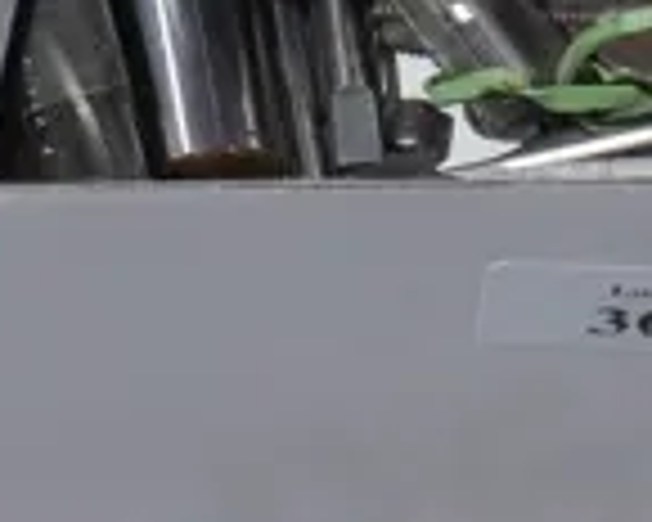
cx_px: 922
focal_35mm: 330
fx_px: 6368
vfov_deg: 4.7
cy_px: 194
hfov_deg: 5.8
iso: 500
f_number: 5.2
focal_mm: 24
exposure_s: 1/60
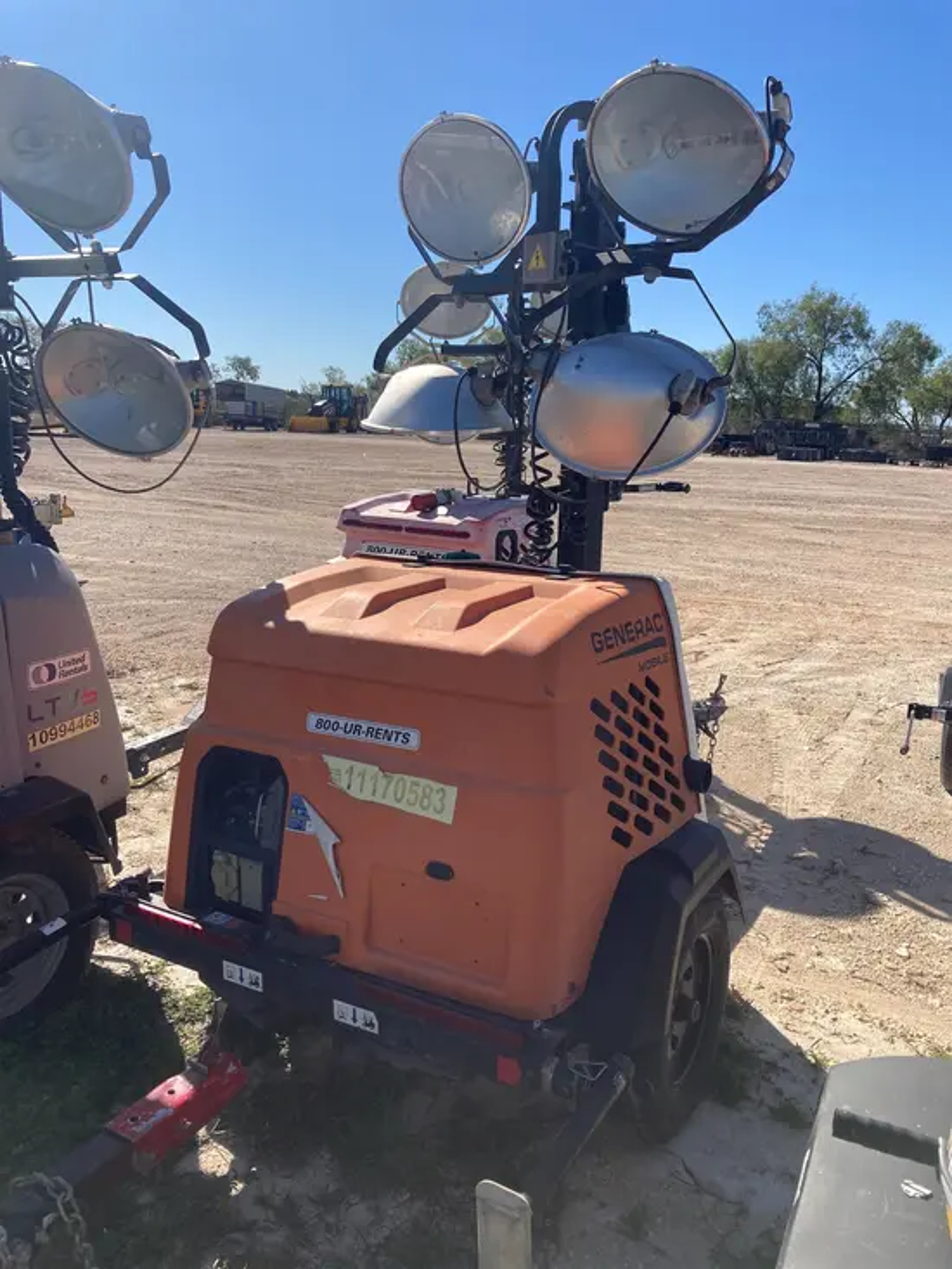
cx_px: 476
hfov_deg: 49.8
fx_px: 1026
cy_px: 634
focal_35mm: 28
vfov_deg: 63.4
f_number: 1.8
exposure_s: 1/2315
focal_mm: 3.99
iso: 20
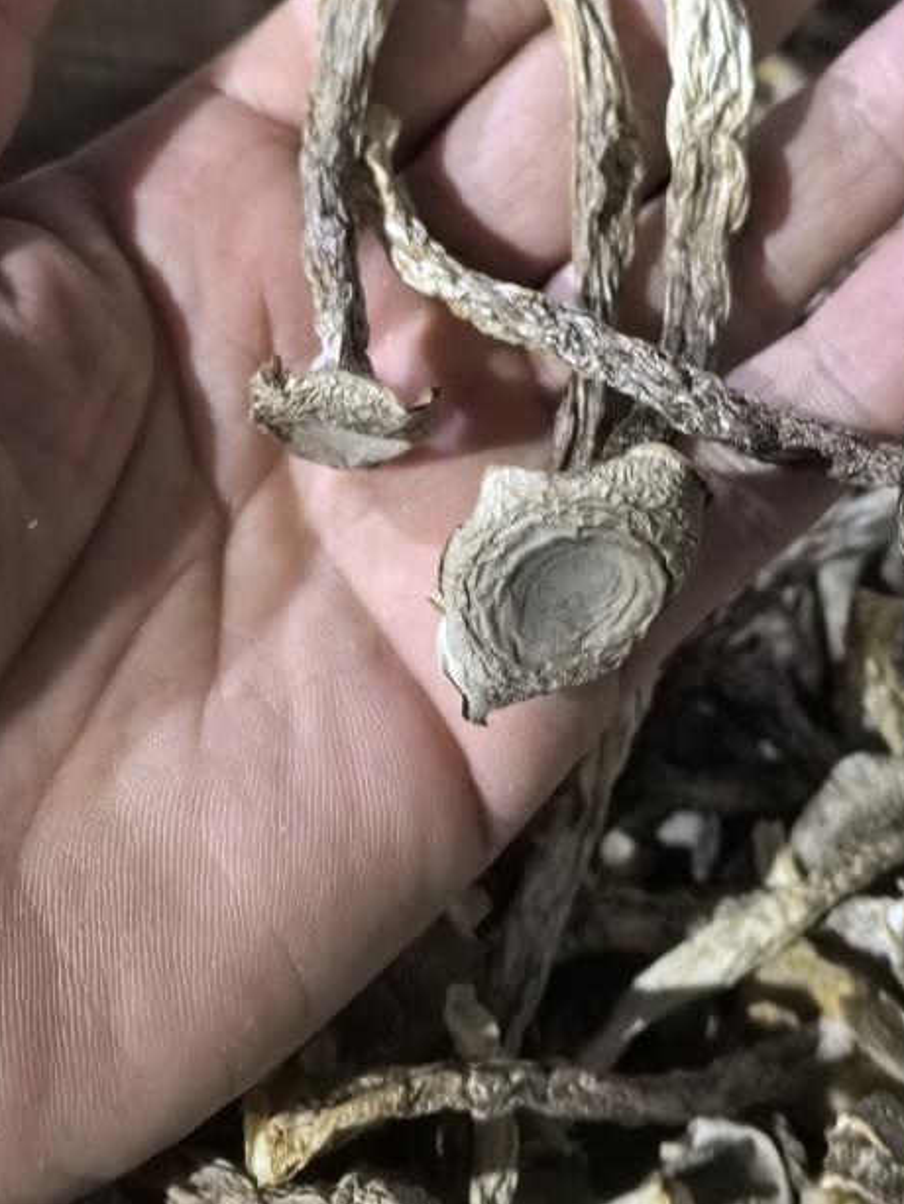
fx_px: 1636
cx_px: 619
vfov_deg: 39.5
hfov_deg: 30.6
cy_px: 319
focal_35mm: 47
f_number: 2
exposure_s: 1/20
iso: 1000
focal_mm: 5.75
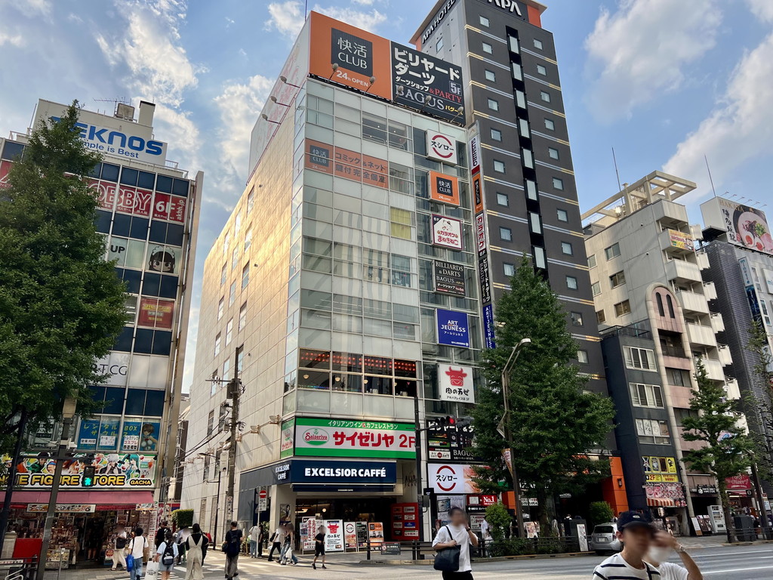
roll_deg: +1.1
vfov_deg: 53.1
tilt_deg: +21.4
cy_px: 290
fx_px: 581
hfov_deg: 67.3
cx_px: 386
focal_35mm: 26
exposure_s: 1/3257
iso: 50
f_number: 1.5
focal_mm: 5.7
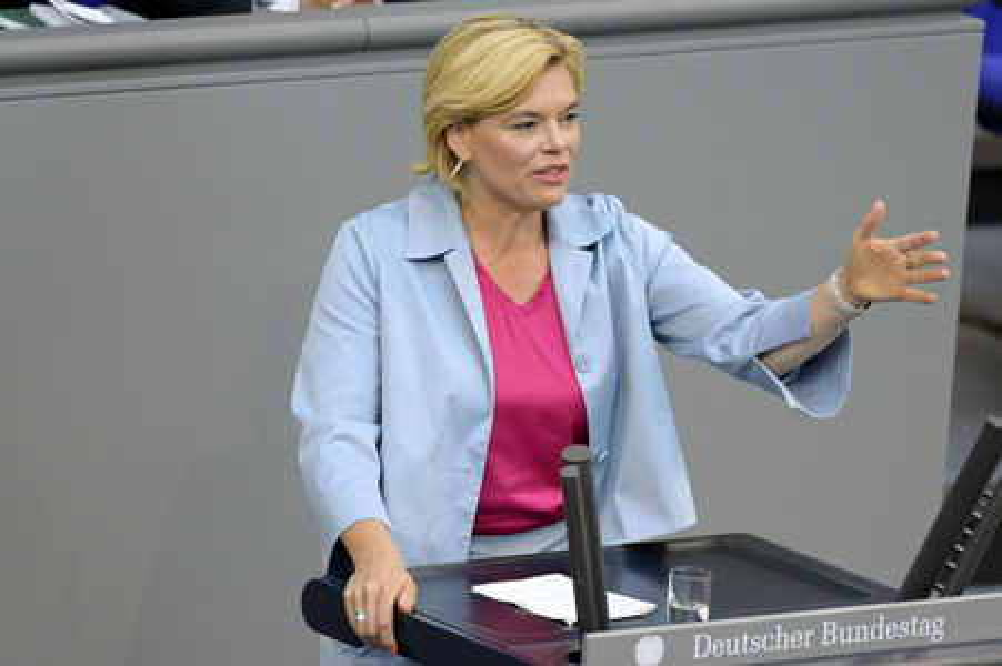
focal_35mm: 410
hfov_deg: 5.0
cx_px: 501
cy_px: 333
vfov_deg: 3.3
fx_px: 11403
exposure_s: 1/400
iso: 8000
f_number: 5.6
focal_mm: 410
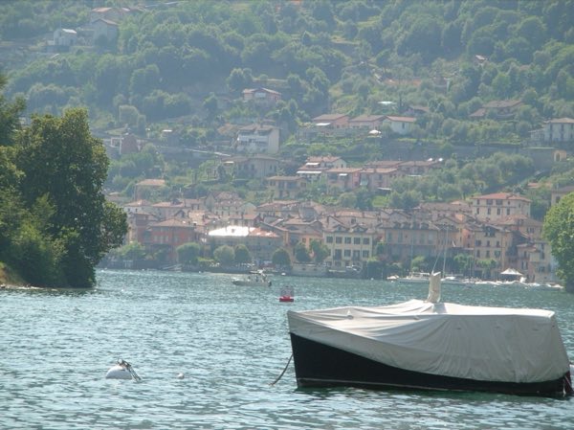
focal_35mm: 271
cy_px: 215
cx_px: 287
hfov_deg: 7.3
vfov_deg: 5.5
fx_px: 4490
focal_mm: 44.7
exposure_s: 1/366
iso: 50
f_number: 4.3
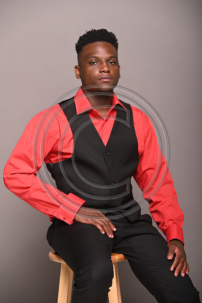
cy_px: 152
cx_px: 101
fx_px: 927
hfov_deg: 12.4
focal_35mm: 110
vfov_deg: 18.6
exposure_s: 1/200
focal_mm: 110
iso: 250
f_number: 4
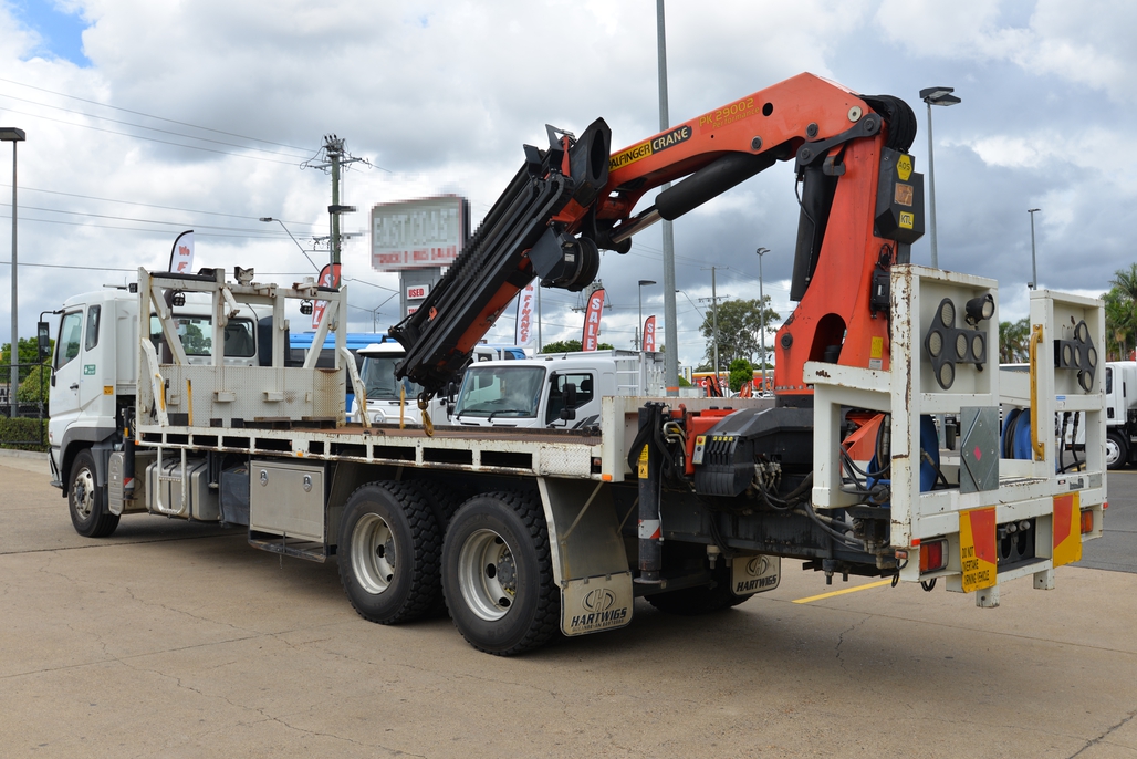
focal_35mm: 35
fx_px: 1106
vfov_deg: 37.9
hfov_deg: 54.4
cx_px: 568
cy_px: 380
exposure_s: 1/250
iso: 100
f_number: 8
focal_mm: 35
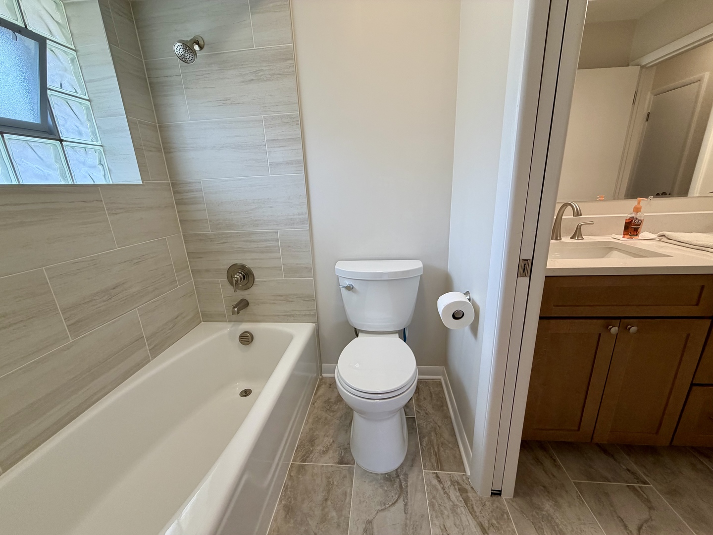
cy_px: 268
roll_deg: +3.0
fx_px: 288
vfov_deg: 85.7
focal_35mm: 14
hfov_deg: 102.1
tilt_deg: -15.4
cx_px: 356
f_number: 2.2
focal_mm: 2.22
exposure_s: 1/120
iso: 100
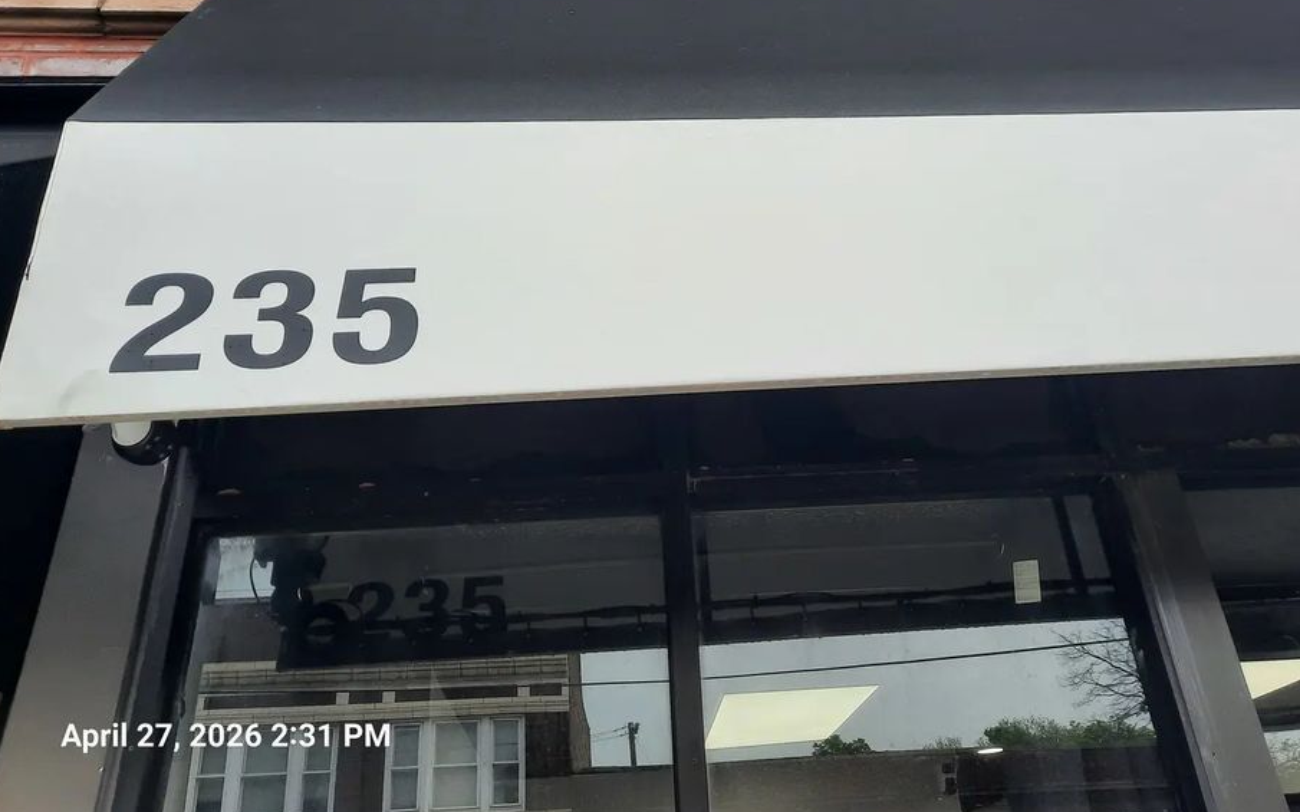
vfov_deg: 41.3
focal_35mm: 30
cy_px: 277
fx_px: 1063
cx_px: 727
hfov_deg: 62.7
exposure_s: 1/450
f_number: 2
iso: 32
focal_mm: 4.6
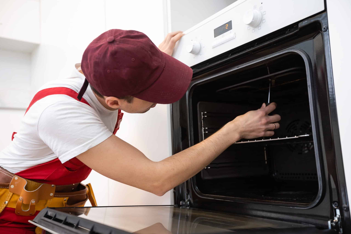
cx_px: 176
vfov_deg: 37.9
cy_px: 117
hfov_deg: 54.4
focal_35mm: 35
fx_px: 341
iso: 200
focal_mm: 35
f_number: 3.2
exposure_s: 1/125
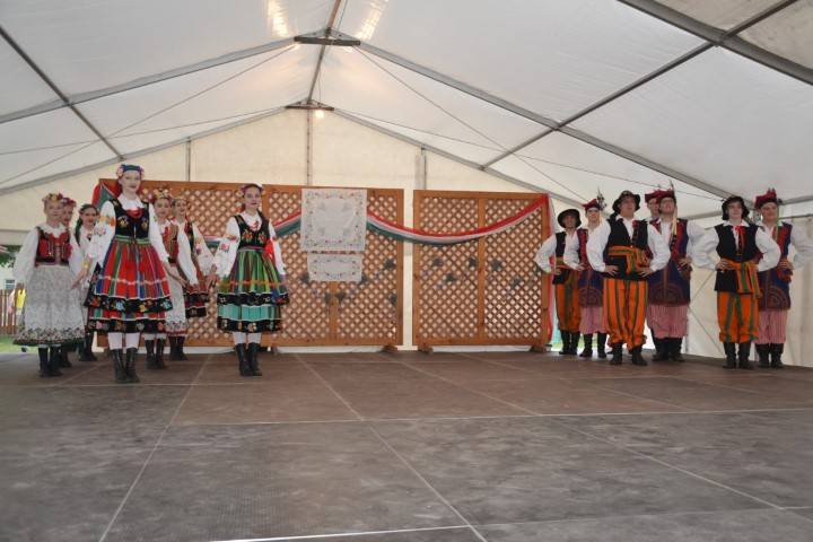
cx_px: 406
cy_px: 271
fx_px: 745
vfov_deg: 40.0
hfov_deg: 57.2
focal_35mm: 33
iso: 1250
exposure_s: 1/60
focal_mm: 22
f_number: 3.8
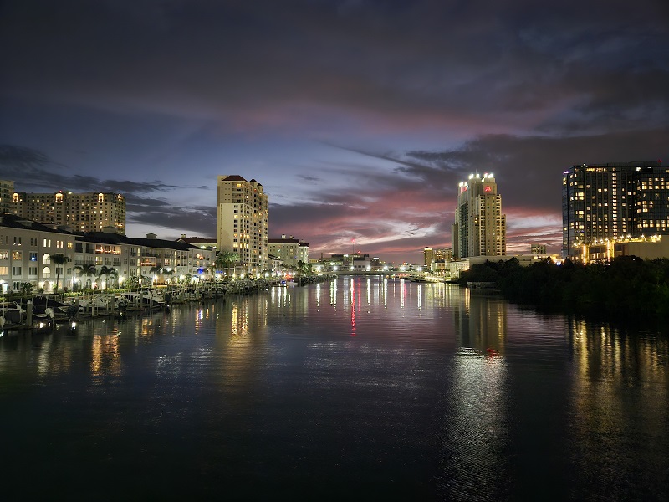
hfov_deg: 73.9
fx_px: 445
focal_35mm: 23
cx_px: 334
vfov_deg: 58.9
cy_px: 251
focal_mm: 5.4
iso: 1250
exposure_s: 1/15
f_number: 1.8
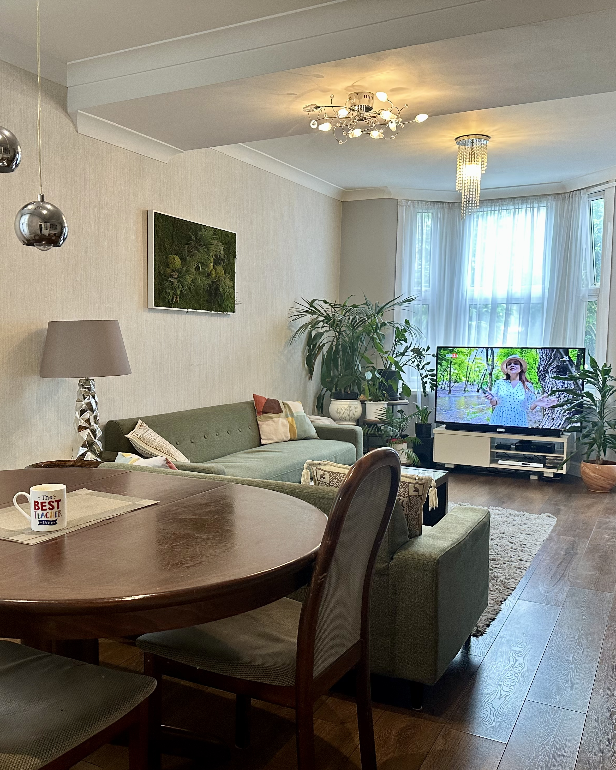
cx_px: 273
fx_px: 729
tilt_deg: -3.6
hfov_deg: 45.7
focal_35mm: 32
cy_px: 392
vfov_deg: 55.7
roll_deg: -0.5
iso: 200
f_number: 1.78
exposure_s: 1/100
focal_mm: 6.86
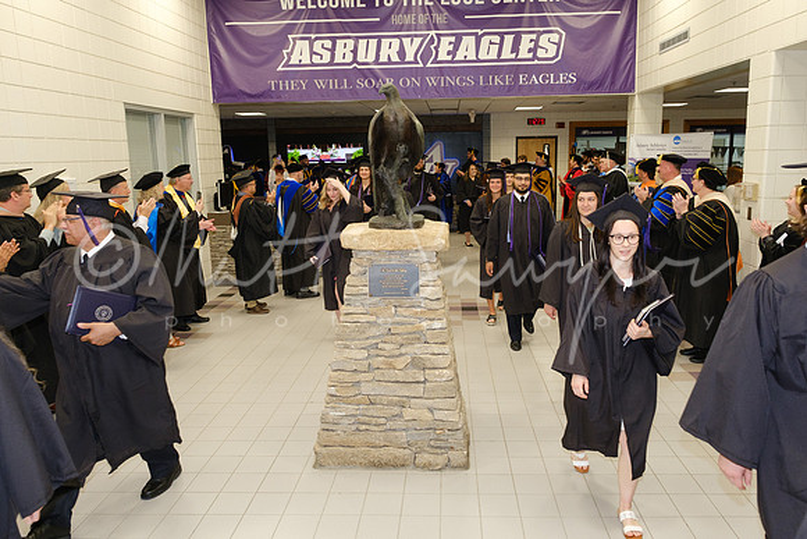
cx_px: 419
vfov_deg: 50.1
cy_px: 269
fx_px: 576
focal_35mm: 26
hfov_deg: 70.0
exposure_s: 1/125
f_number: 4
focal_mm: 16
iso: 1600
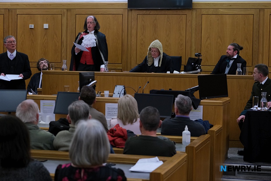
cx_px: 136
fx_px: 565
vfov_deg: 18.2
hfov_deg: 27.0
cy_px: 90
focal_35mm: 75
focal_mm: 50
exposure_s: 1/250
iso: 2000
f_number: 2.8
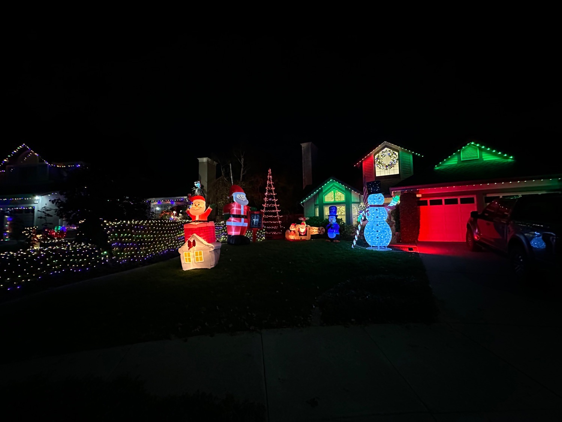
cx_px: 281
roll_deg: +1.0
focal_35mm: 14
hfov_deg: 102.1
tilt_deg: +4.2
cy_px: 211
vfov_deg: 85.7
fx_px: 227
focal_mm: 2.22
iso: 1600
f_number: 2.2
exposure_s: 1/30
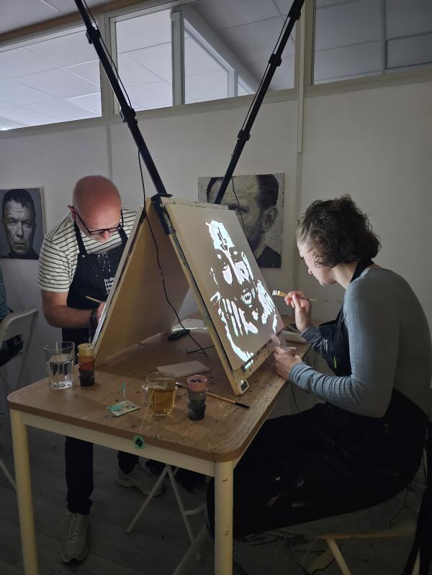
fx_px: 383
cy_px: 288
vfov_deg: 73.9
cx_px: 216
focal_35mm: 23
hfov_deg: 58.9
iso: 1250
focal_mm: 6.3
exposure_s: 1/22
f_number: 1.7
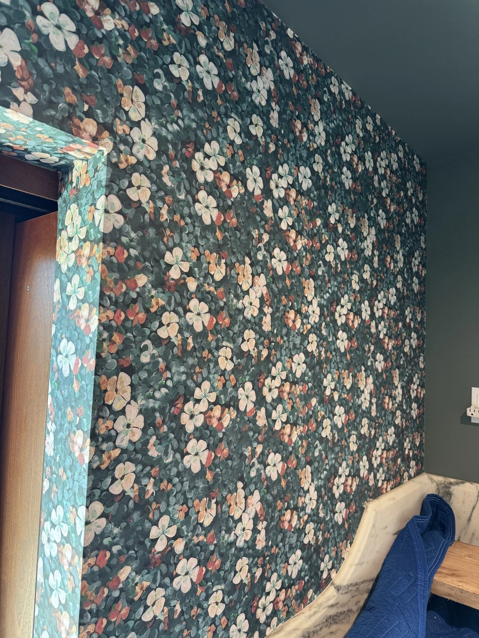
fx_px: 443
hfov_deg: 56.8
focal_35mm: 24
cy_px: 319
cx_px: 240
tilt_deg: +5.2
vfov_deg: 71.6
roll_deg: -0.6
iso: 250
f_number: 1.78
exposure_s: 1/60
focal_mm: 6.76
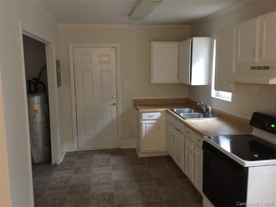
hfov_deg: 61.7
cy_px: 104
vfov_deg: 48.2
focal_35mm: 29
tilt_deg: -6.8
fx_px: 231
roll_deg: -0.1
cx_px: 138
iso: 125
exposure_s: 1/4
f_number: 2.2
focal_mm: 4.15
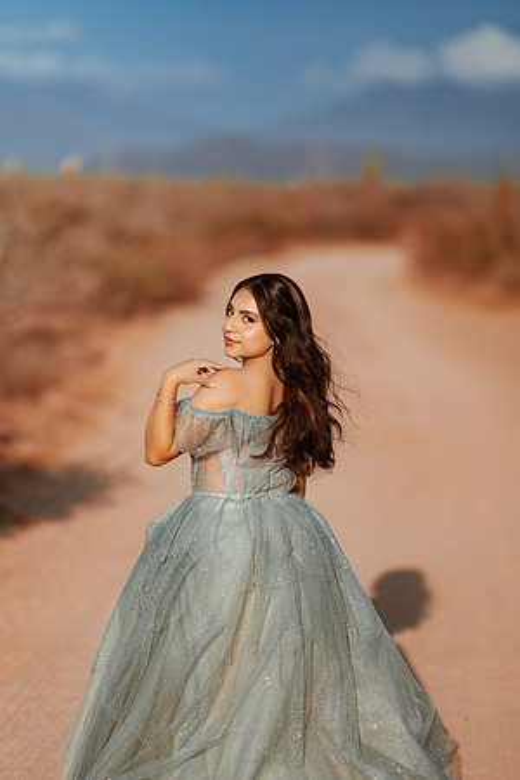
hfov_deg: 10.2
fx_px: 2925
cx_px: 260
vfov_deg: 15.2
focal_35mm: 135
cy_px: 390
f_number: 1.8
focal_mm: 135
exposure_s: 1/8000
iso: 100
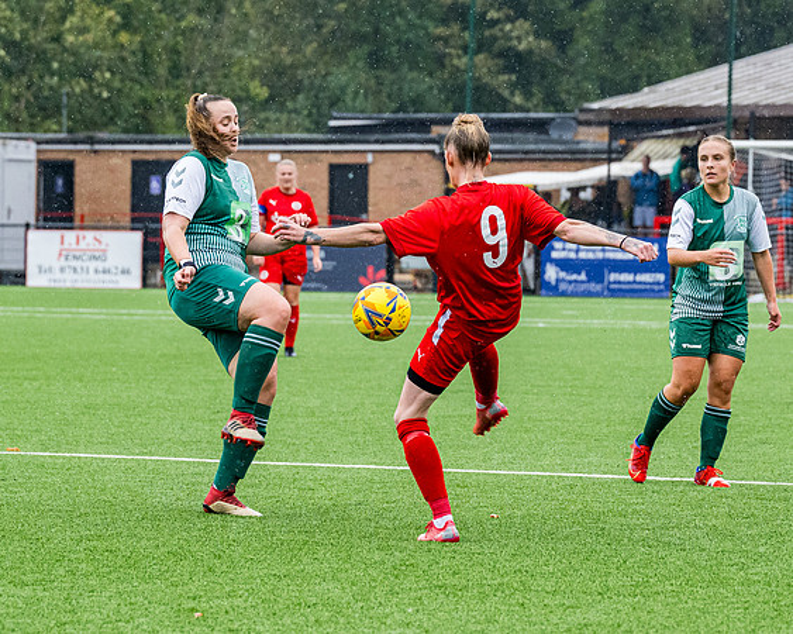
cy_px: 326
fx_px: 4918
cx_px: 447
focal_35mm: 210
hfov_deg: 9.2
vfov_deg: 7.4
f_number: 4
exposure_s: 1/1250
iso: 1250
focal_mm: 93
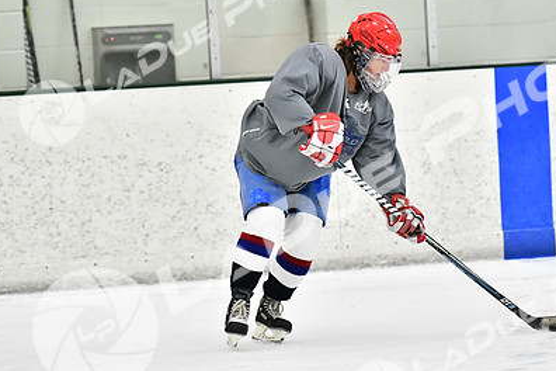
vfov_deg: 5.0
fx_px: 4243
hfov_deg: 7.5
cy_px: 186
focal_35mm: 275
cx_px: 344
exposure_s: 1/1250
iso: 5000
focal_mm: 125
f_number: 2.8
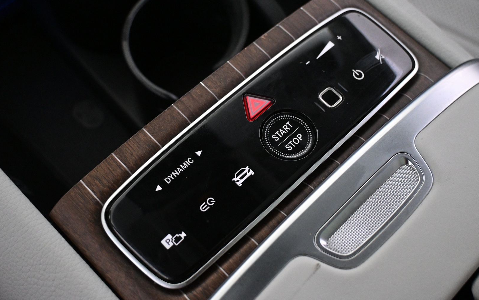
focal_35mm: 42
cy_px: 141
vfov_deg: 30.3
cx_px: 239
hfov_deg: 46.9
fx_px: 552
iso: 4000
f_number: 4.5
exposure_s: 1/60
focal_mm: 27.5
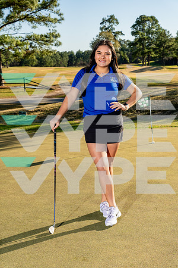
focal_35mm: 63
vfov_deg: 31.9
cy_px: 134
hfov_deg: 21.6
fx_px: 467
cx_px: 89
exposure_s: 1/250
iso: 100
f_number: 8
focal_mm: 63
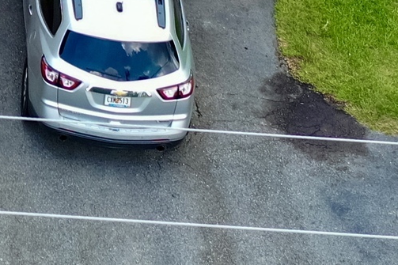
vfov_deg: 7.3
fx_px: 1890
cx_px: -289
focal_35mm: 171
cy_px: -447
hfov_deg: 11.3
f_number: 4
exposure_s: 1/80
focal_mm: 10.26
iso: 100
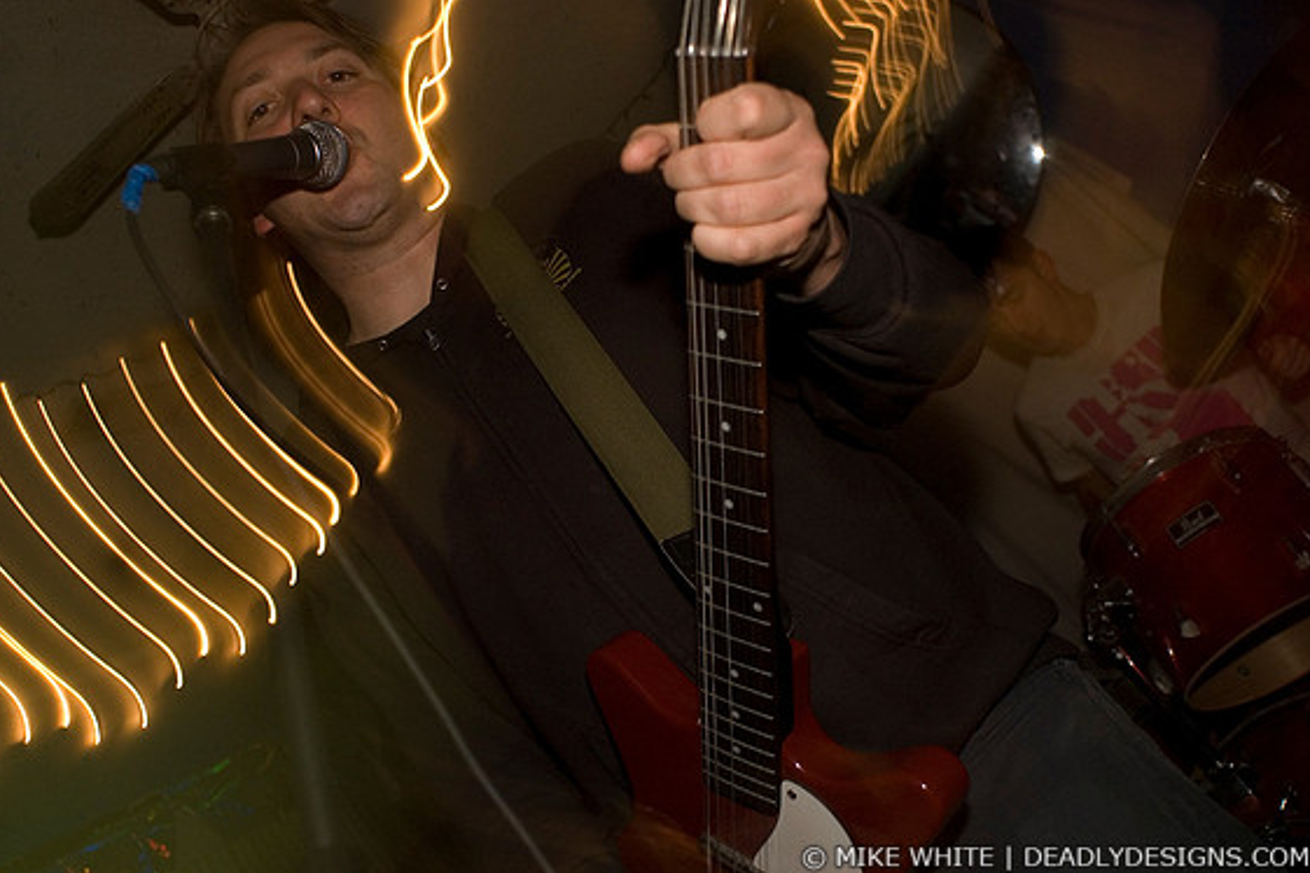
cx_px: 644
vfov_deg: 42.3
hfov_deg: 60.3
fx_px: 1128
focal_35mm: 31
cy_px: 427
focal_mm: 20
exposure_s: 1/10
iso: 800
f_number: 3.2
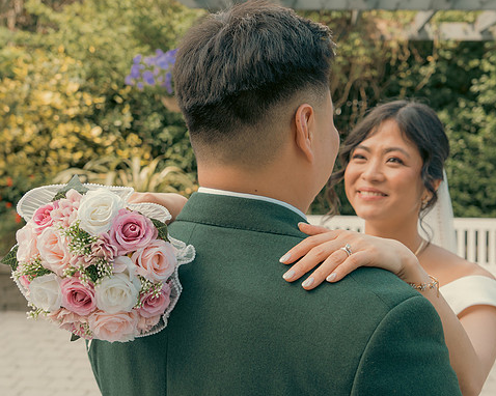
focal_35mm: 41
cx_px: 293
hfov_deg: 44.6
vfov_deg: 36.5
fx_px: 602
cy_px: 200
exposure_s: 1/160
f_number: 3.5
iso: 125
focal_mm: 24
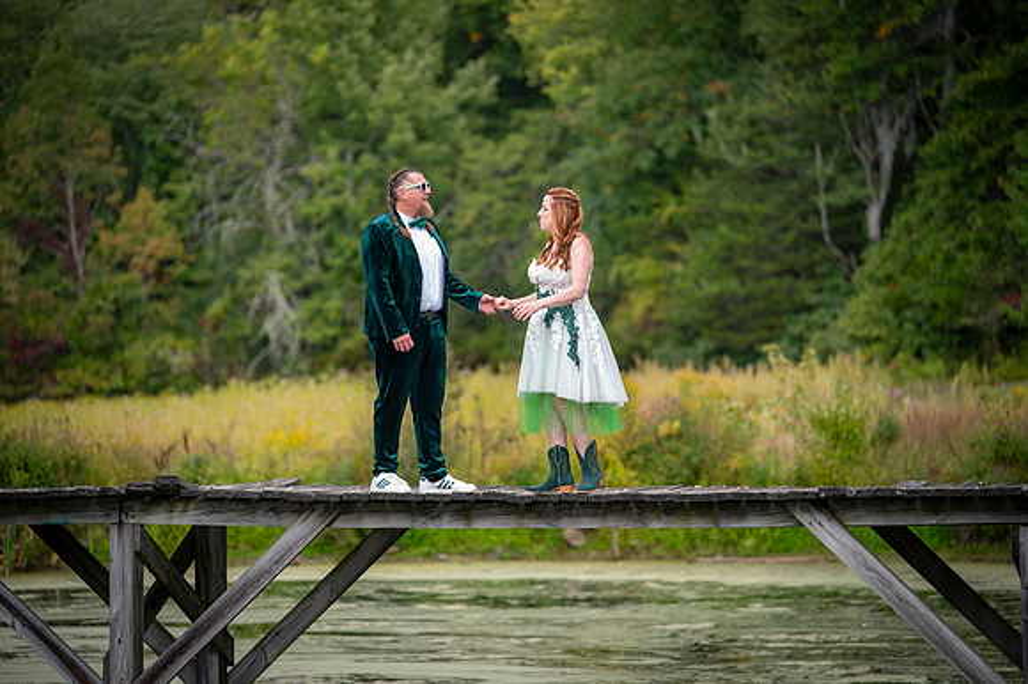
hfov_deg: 11.6
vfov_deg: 7.7
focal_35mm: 177
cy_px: 342
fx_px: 5057
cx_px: 514
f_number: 3.2
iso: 50
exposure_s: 1/125
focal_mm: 175
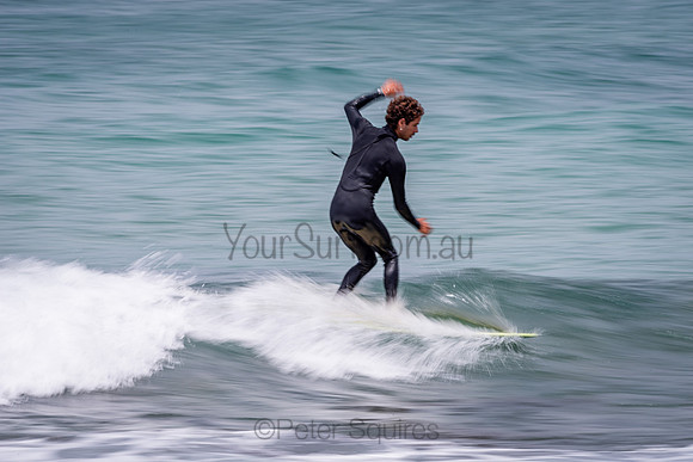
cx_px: 346
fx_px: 9627
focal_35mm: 500
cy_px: 231
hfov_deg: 4.1
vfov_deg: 2.8
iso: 64
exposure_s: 1/25
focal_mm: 500
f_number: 22
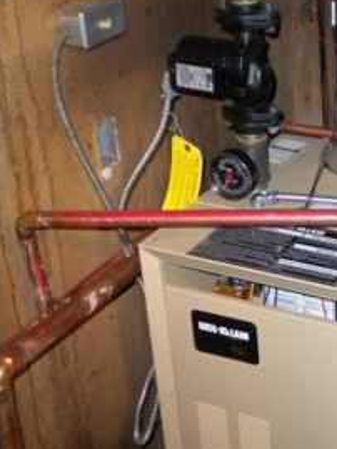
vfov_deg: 25.0
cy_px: 270
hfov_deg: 18.5
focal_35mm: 78
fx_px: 1012
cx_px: 319
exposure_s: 1/30
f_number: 3.5
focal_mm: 7.4
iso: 400
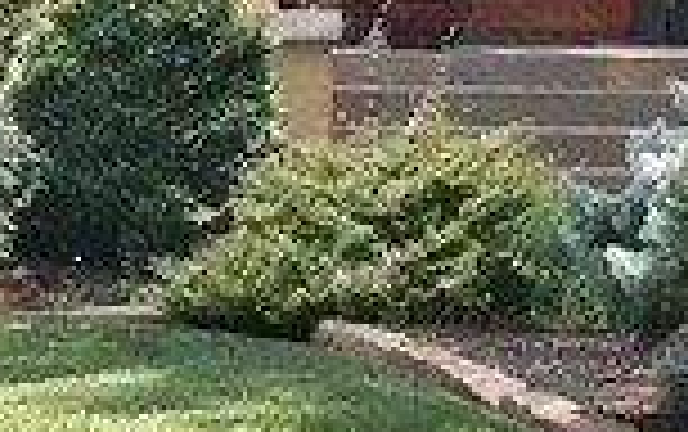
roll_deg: -1.9
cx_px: 719
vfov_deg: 6.2
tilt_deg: +7.3
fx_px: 3867
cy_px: -436
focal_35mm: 206
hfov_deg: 10.1
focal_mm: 4.15
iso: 40
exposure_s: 1/1883
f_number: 2.2
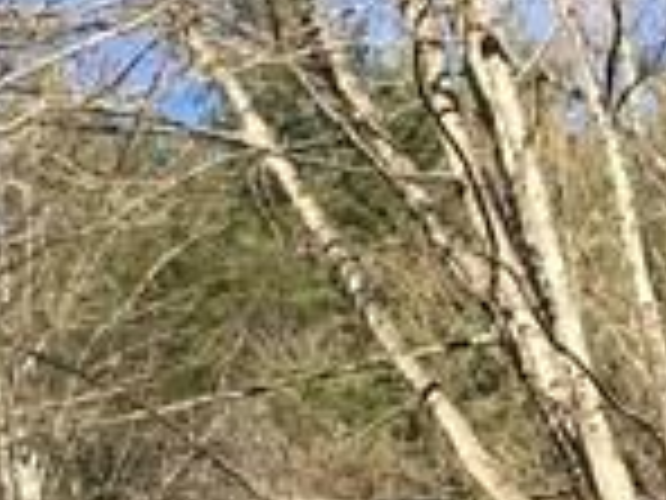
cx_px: -783
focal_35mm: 201
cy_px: 761
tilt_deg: +11.2
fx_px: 3867
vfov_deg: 7.3
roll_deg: +2.4
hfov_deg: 9.1
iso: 25
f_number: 2.2
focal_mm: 4.15
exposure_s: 1/845
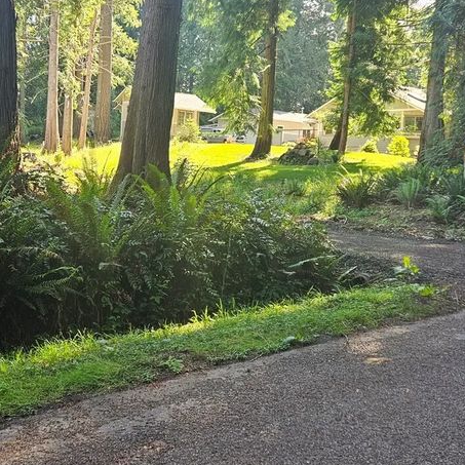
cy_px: 191
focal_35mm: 46
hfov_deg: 36.3
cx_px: 147
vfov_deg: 36.7
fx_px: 699
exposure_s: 1/180
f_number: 1.8
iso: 64
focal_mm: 5.4
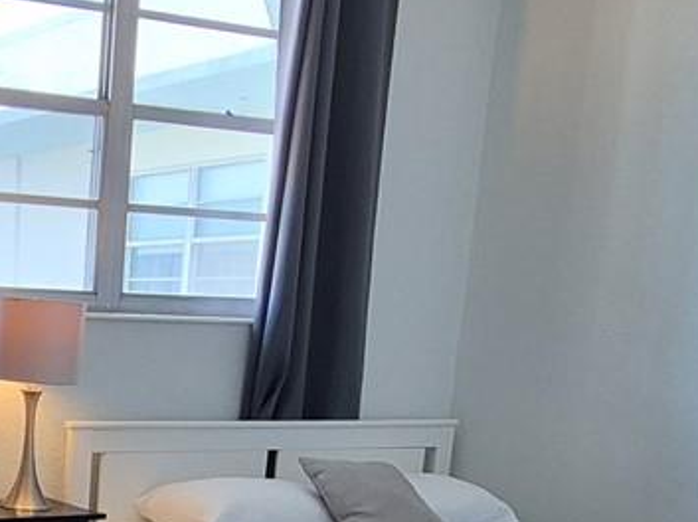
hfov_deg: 29.1
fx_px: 1188
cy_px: 530
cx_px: -97
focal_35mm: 59
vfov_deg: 23.7
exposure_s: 1/60
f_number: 2.2
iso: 125
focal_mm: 1.74
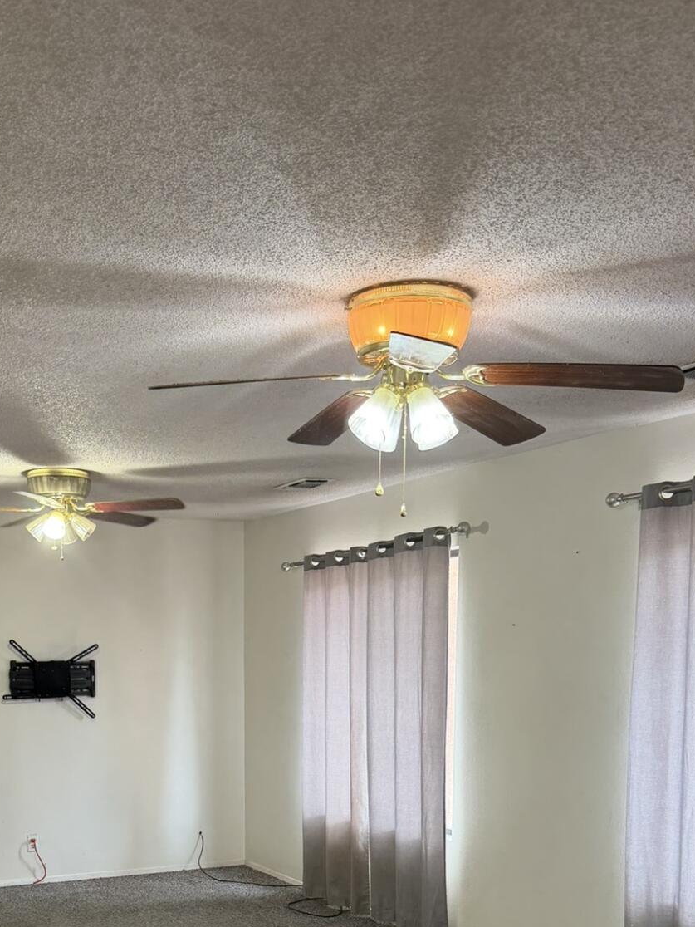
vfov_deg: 41.4
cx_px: 212
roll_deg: +0.3
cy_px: 777
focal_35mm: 43
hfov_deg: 33.2
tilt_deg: -7.9
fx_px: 1151
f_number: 1.78
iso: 160
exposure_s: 1/60
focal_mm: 6.76
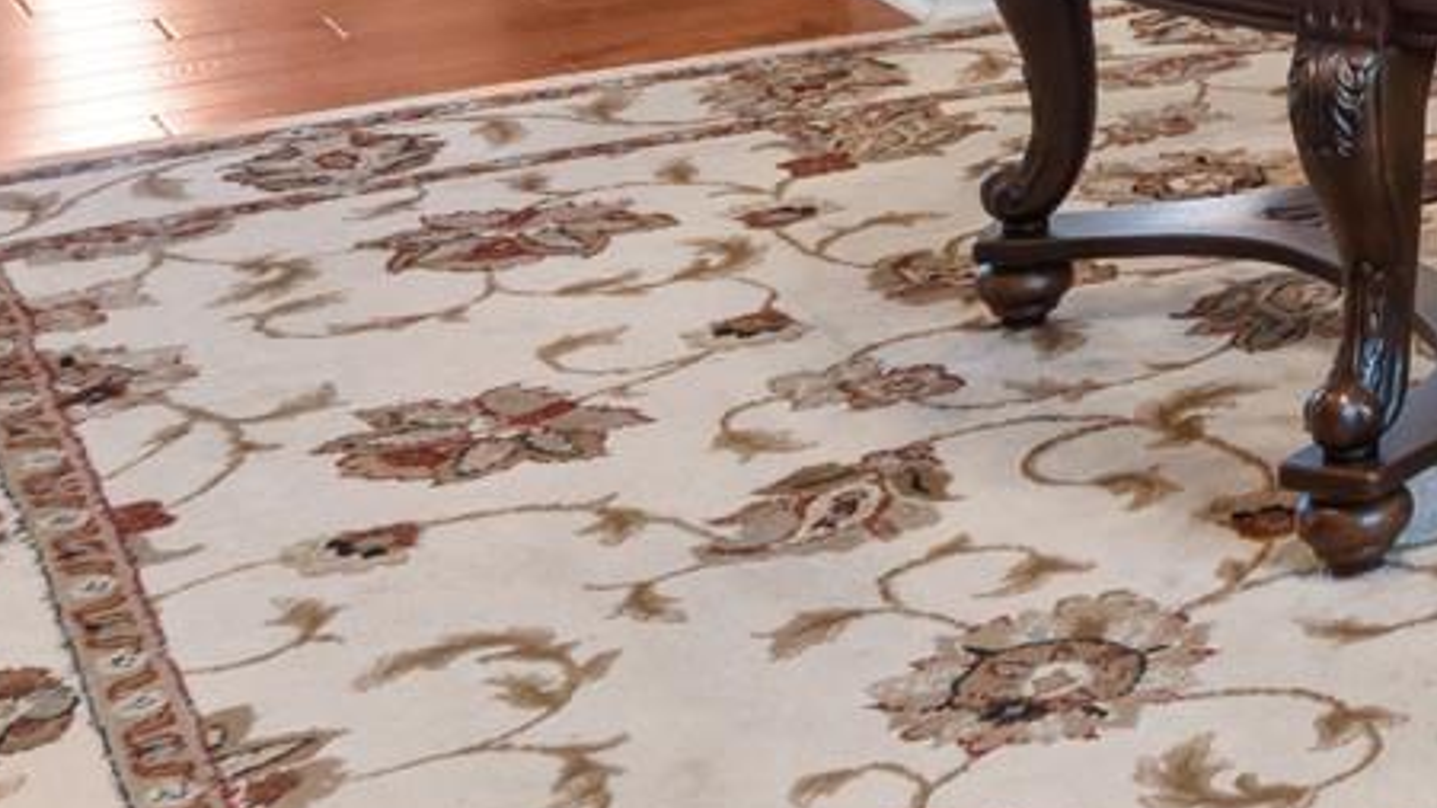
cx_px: 2673
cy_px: -834
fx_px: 3654
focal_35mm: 96
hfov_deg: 17.5
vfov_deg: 11.3
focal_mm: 11
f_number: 9
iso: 250
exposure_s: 1.3
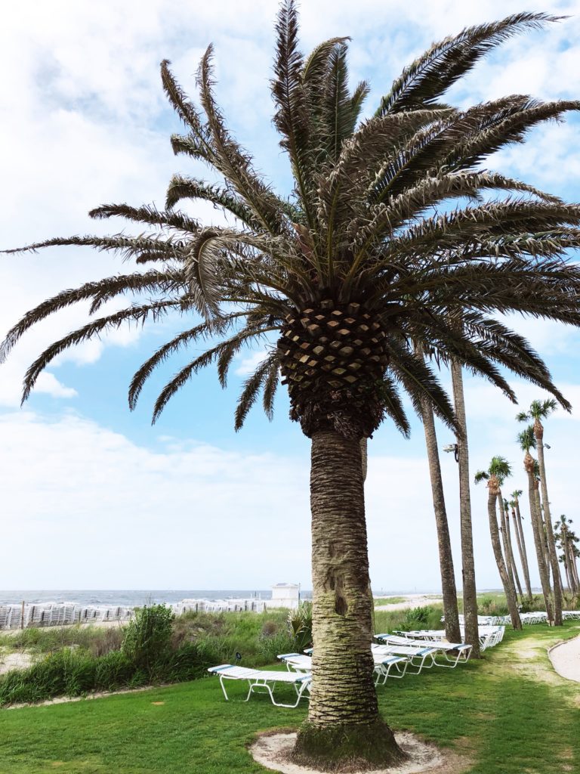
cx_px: 290
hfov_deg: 49.7
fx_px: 626
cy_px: 387
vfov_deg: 63.4
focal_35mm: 28
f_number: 1.8
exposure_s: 1/2088
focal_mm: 3.99
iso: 20
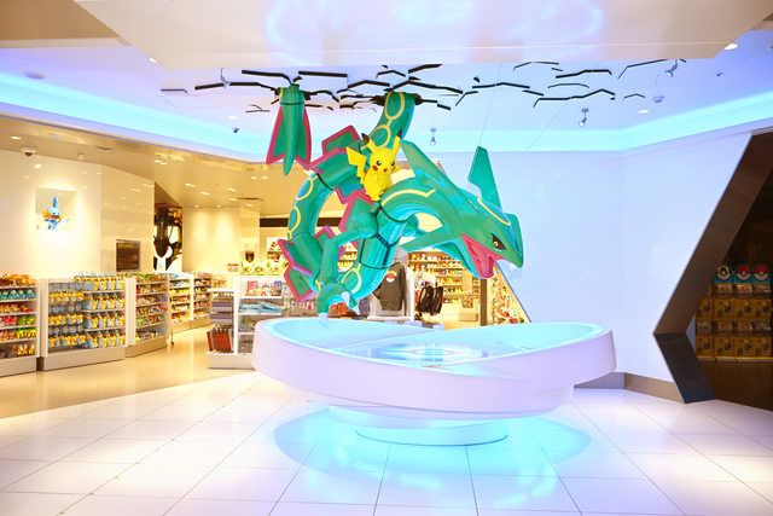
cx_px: 386
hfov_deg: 63.6
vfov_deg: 45.0
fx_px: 623
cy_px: 258
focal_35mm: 29
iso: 800
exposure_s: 1/60
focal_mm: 29
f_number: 10
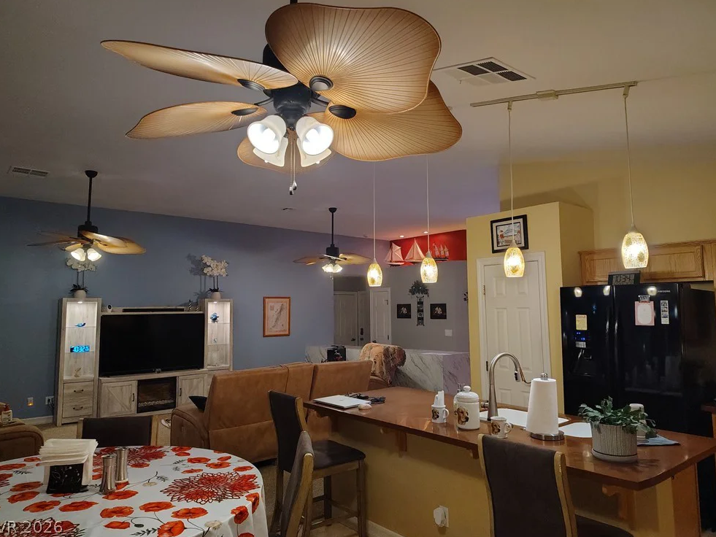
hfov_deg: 69.4
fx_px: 517
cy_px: 259
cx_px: 356
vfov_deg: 54.9
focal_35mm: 25
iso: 6912
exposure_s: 1/24
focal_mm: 5.56
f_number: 1.8
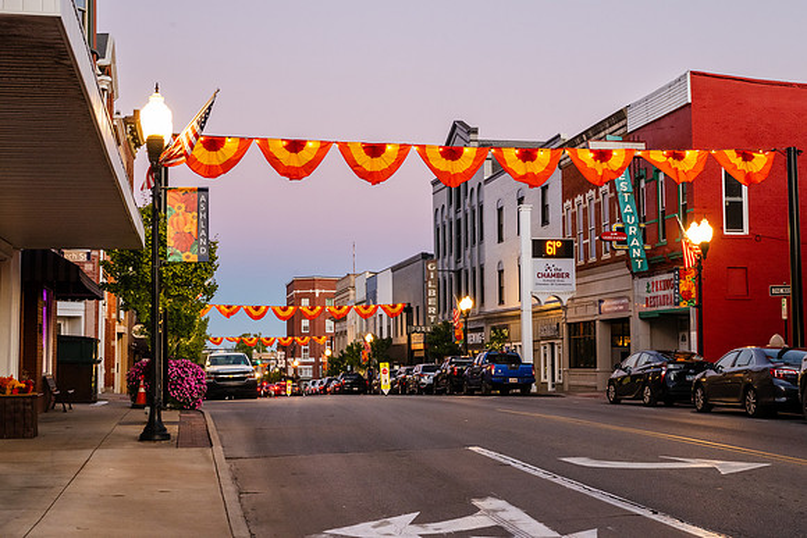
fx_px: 1256
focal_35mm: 56
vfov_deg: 24.2
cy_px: 269
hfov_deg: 35.6
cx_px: 404
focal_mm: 56
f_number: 10
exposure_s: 1/40
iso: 2500
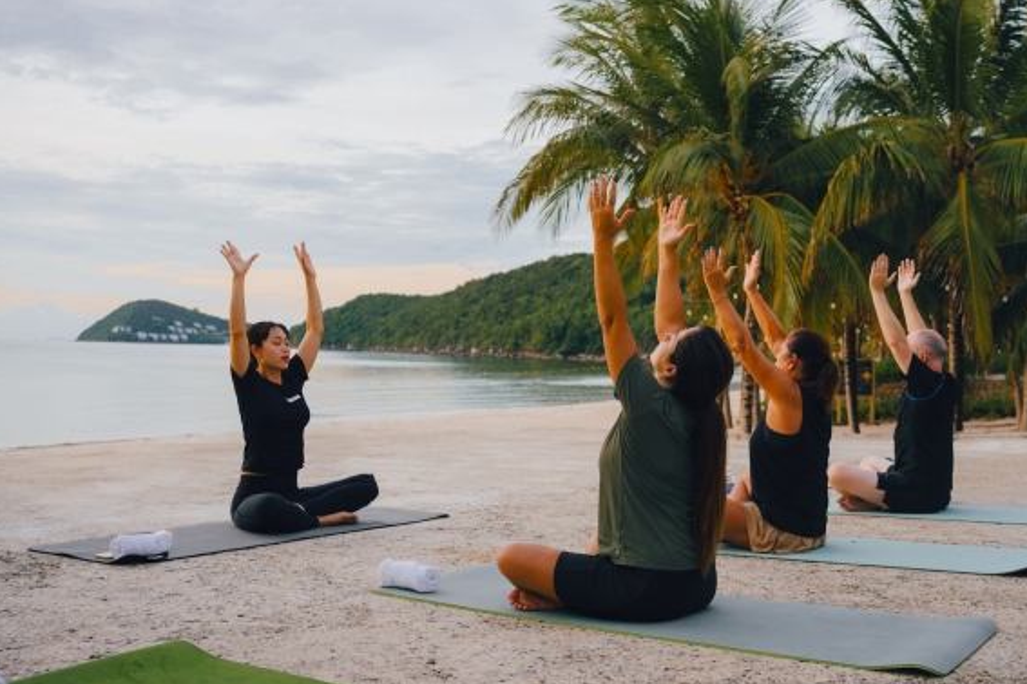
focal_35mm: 42
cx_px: 607
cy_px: 289
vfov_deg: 31.8
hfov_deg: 46.2
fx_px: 1198
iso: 200
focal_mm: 35
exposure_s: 1/320
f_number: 4
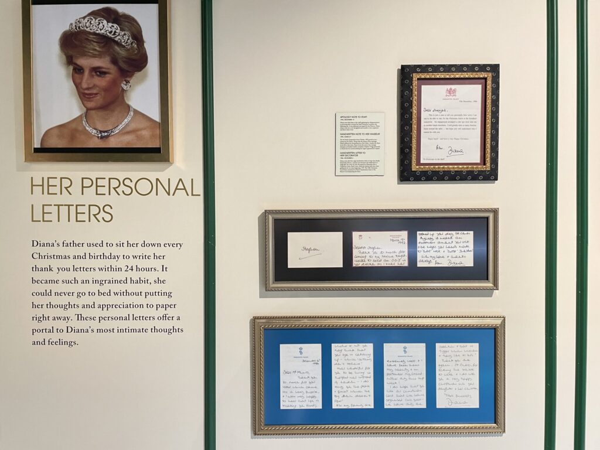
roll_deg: +0.3
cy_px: 225
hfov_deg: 67.3
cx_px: 300
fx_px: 451
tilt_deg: -1.6
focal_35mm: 26
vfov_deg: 53.1
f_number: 1.6
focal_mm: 4.2
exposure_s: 1/60
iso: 125
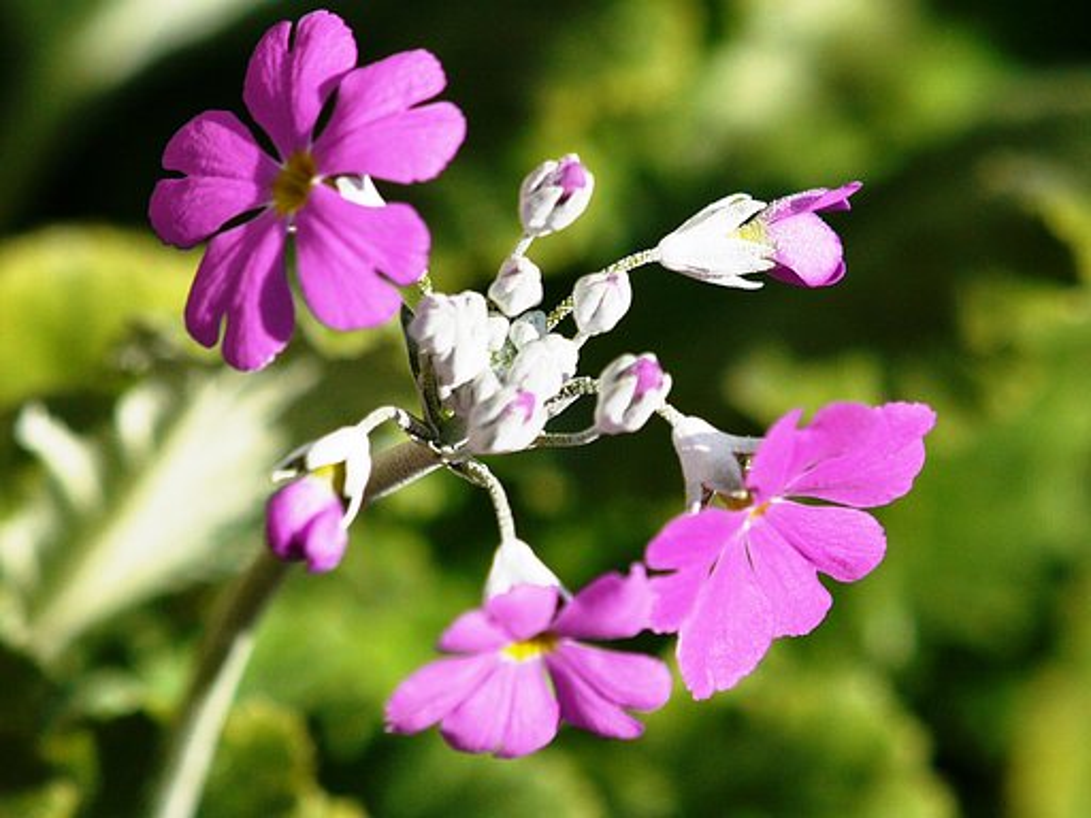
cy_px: 409
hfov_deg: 5.0
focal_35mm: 400
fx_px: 12607
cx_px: 546
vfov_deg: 3.7
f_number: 5
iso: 200
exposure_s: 1/2000
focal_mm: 200
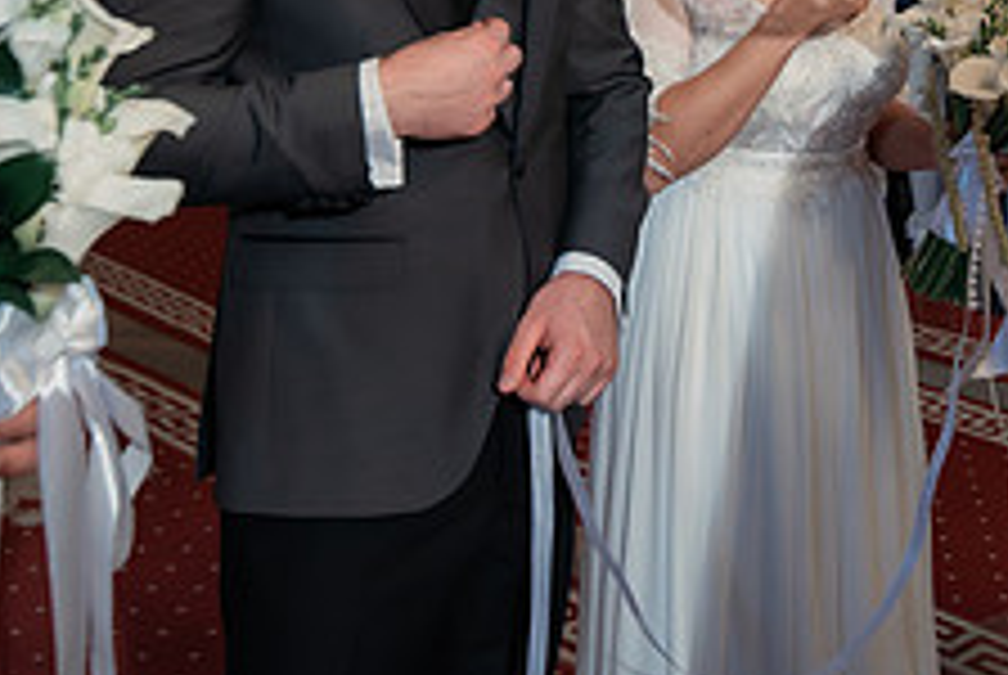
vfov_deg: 21.4
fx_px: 1682
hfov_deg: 32.5
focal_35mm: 60
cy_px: -90
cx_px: 801
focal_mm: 22
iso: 3200
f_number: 2.8
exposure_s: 1/200
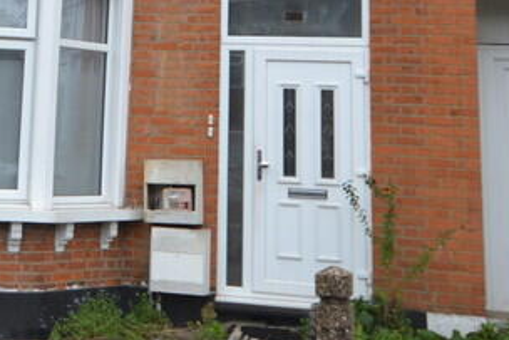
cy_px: -101
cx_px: 54
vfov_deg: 17.0
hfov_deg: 25.9
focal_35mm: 76
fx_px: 1071
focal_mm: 15
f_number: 5.6
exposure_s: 1/125
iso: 280
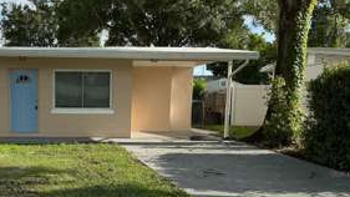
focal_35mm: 54
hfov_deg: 37.1
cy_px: 173
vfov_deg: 21.8
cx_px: 67
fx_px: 501
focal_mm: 3
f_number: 1.8
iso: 25
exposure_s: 1/1412
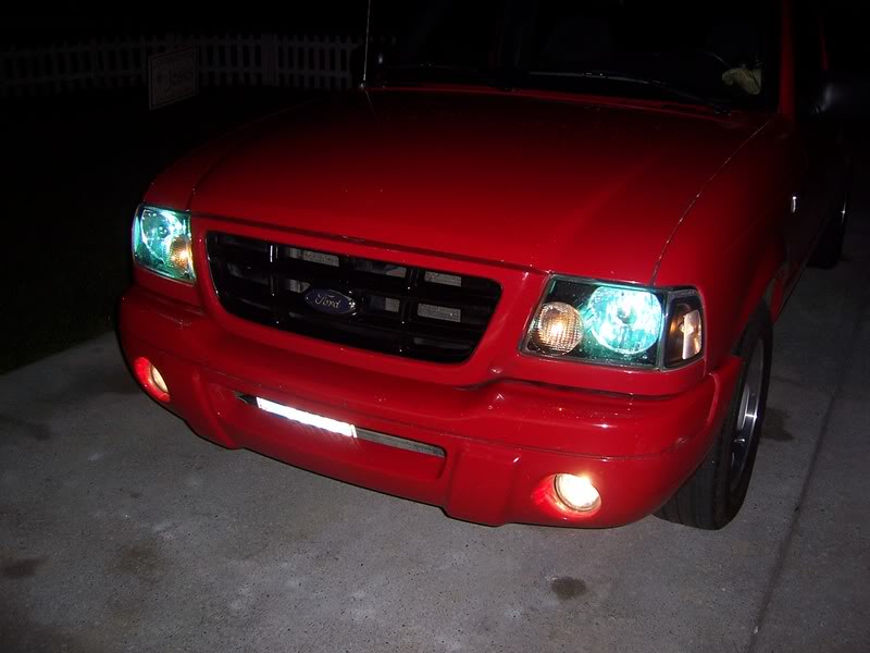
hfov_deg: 51.4
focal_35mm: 36
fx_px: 905
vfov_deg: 39.7
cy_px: 326
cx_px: 435
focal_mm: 6
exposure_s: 1/60
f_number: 3
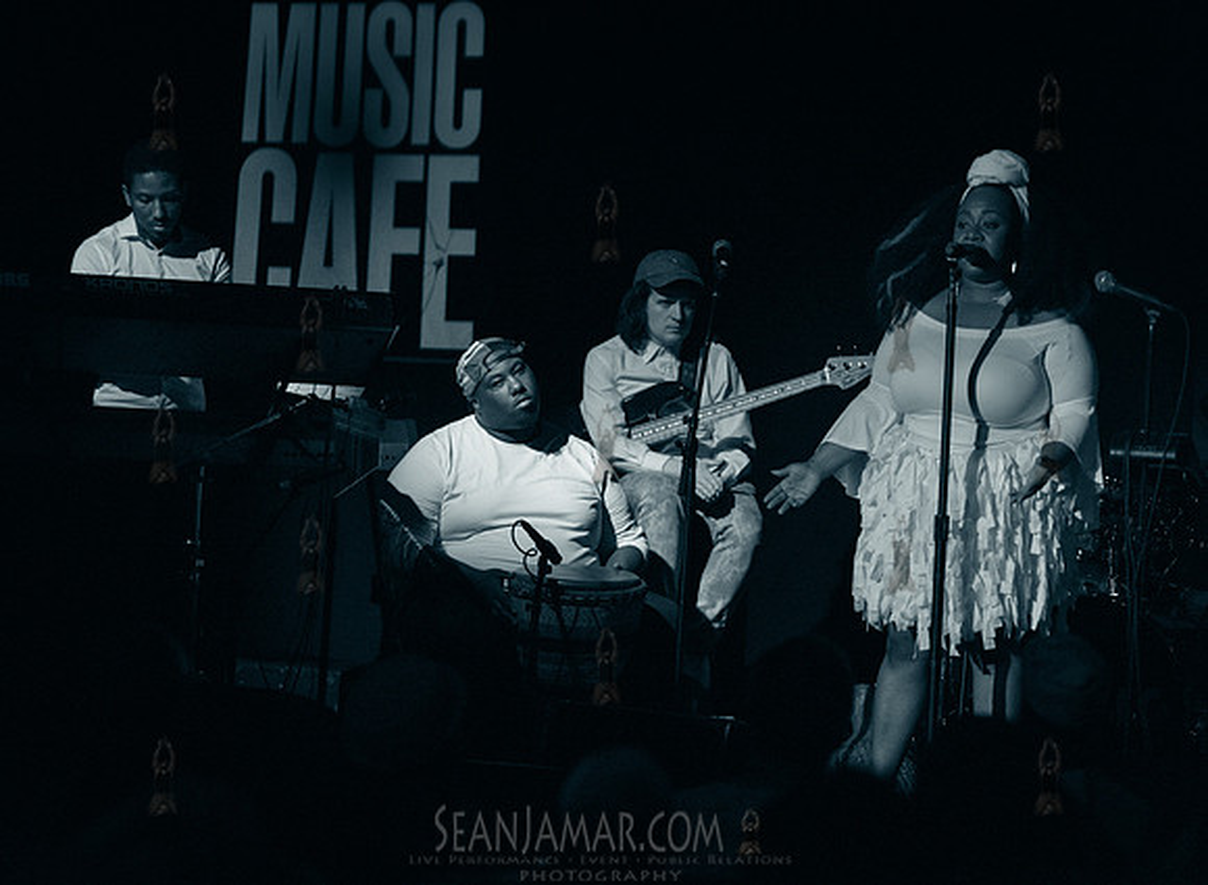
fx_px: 4746
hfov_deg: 14.5
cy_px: 456
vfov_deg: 10.7
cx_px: 552
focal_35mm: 137
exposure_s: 1/320
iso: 4000
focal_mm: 125
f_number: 2.8
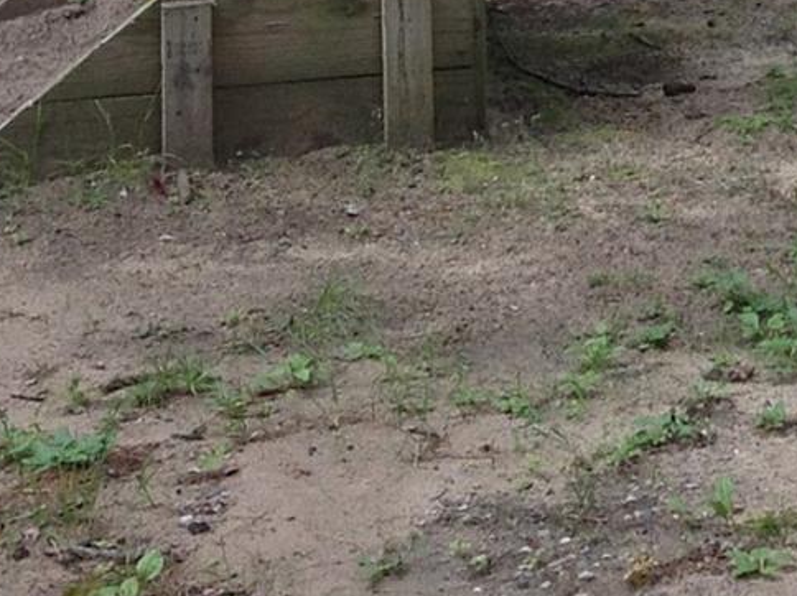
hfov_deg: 13.0
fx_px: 3404
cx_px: 1003
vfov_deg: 9.6
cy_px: -424
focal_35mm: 148
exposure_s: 1/120
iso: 64
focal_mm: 4.28
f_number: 2.4
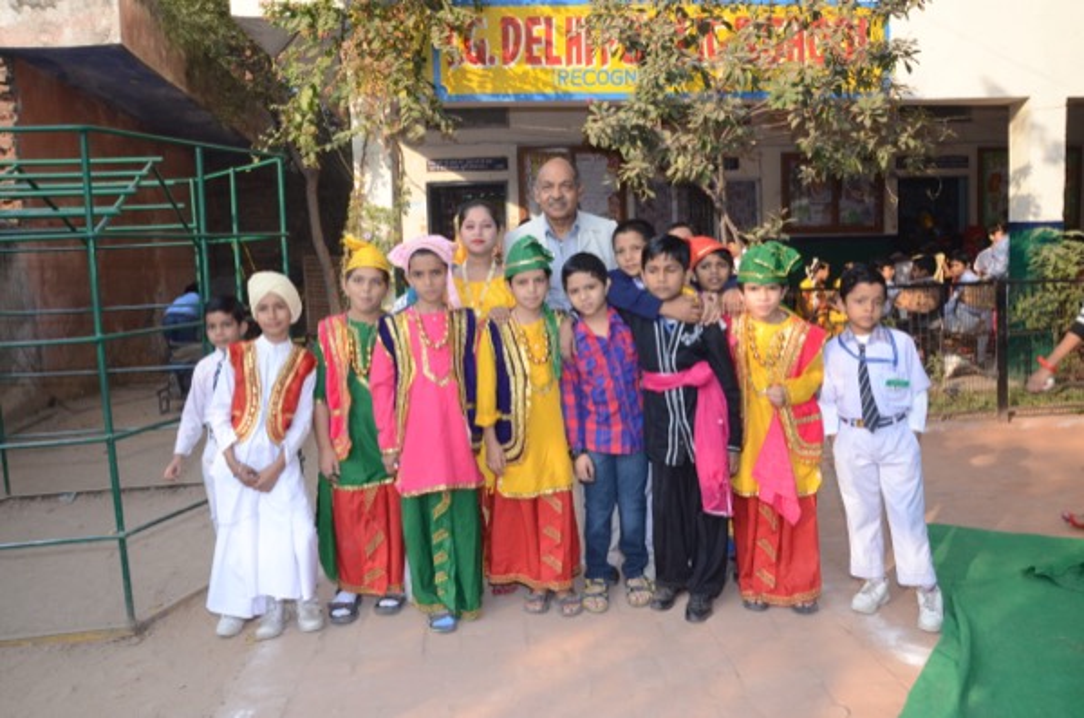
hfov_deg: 67.5
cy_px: 359
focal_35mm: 27
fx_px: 811
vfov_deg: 47.7
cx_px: 542
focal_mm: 18
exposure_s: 1/125
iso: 250
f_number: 8
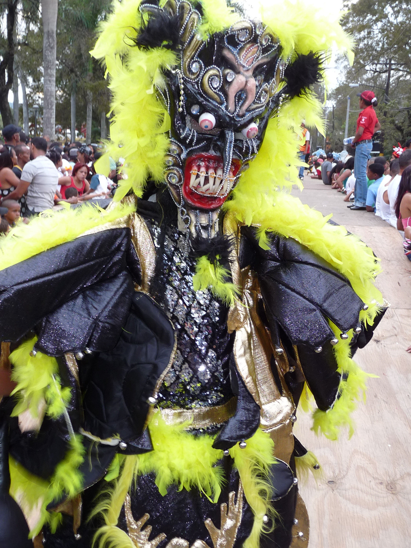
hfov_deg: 36.0
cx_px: 206
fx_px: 633
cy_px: 274
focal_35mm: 40
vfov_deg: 46.8
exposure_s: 1/30
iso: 100
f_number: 2.8
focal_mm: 4.9
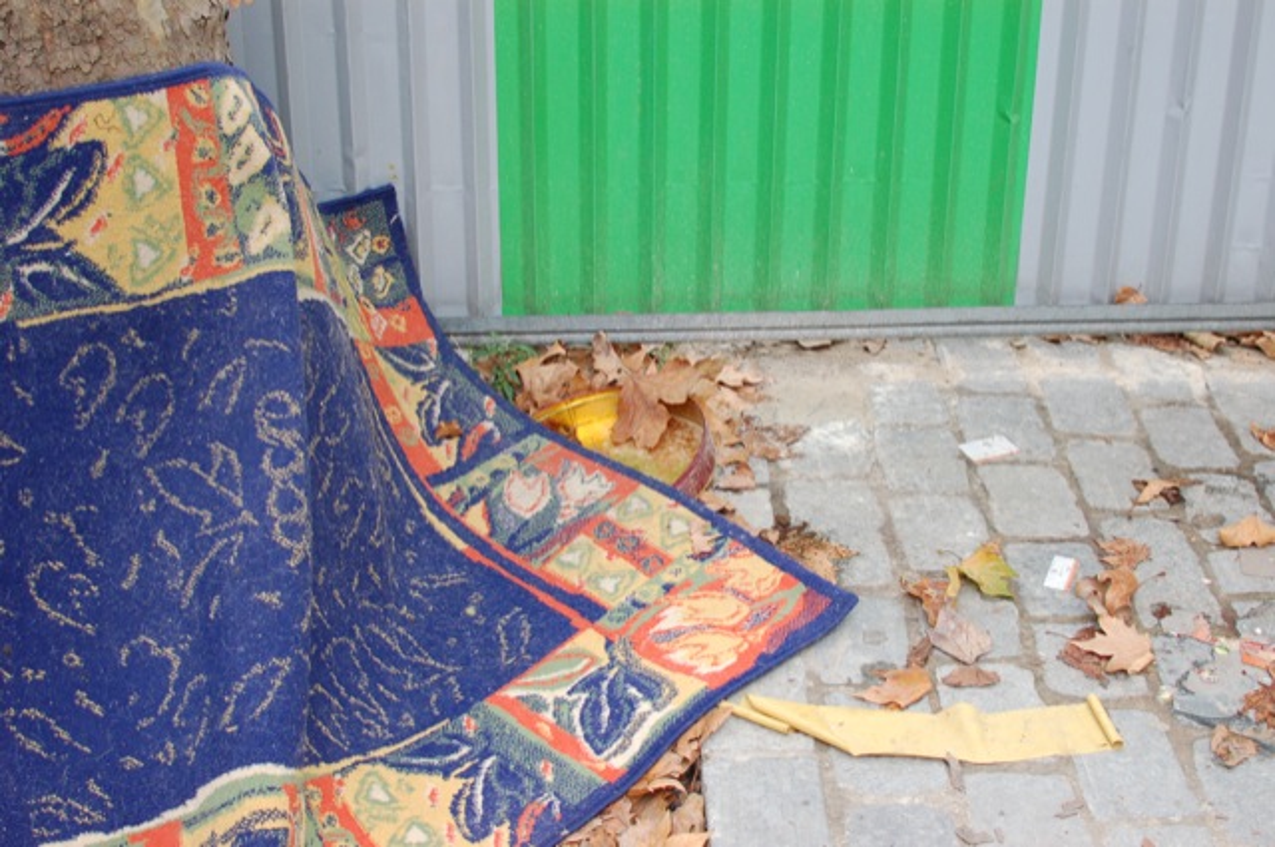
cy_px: 424
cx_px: 638
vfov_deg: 25.7
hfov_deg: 37.9
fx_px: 1857
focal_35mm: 52
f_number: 5
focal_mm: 35
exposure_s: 1/100
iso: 400
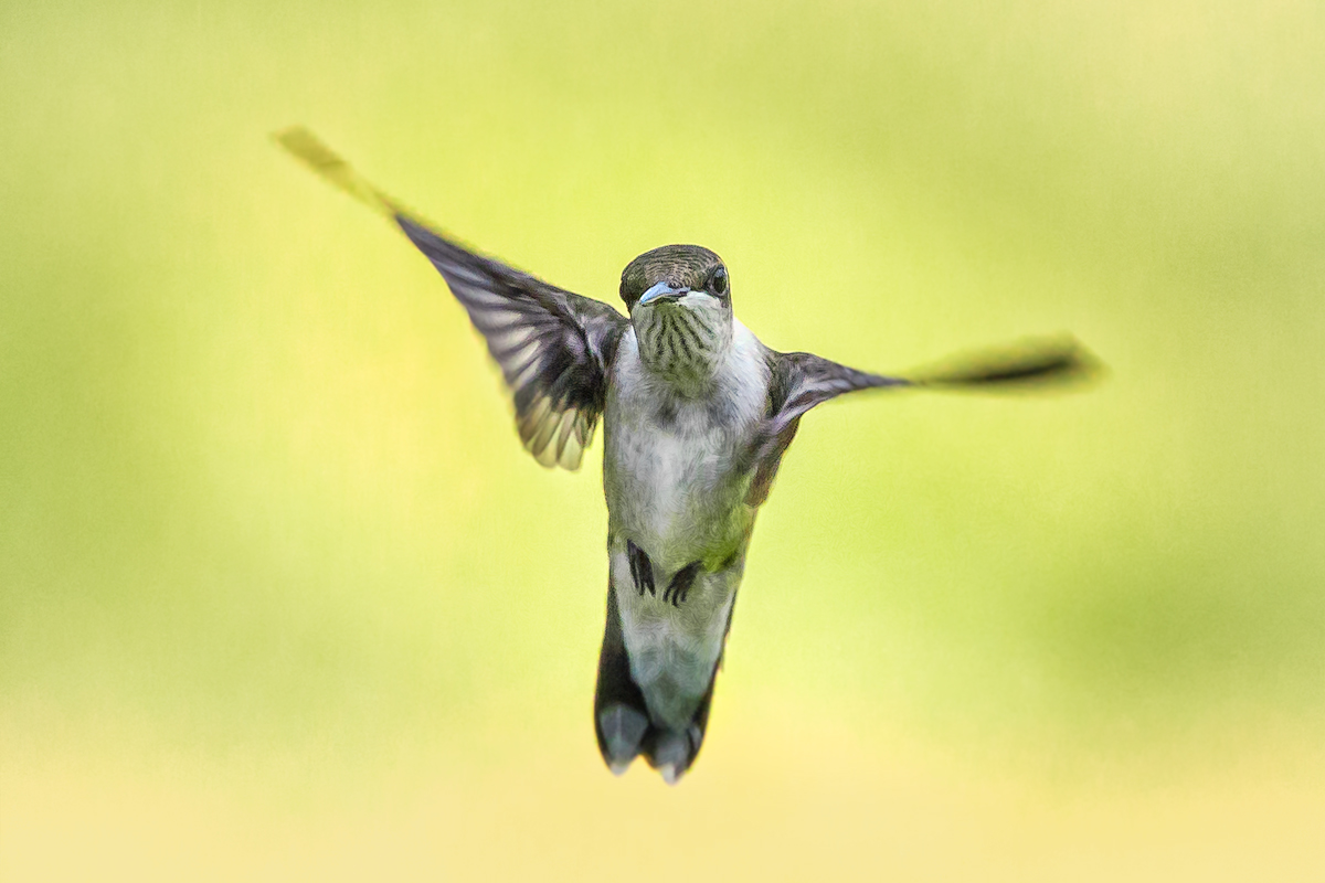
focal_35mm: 630
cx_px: 662
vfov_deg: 2.2
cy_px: 442
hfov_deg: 3.3
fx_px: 23186
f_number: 8
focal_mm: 420
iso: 560
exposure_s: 1/1600
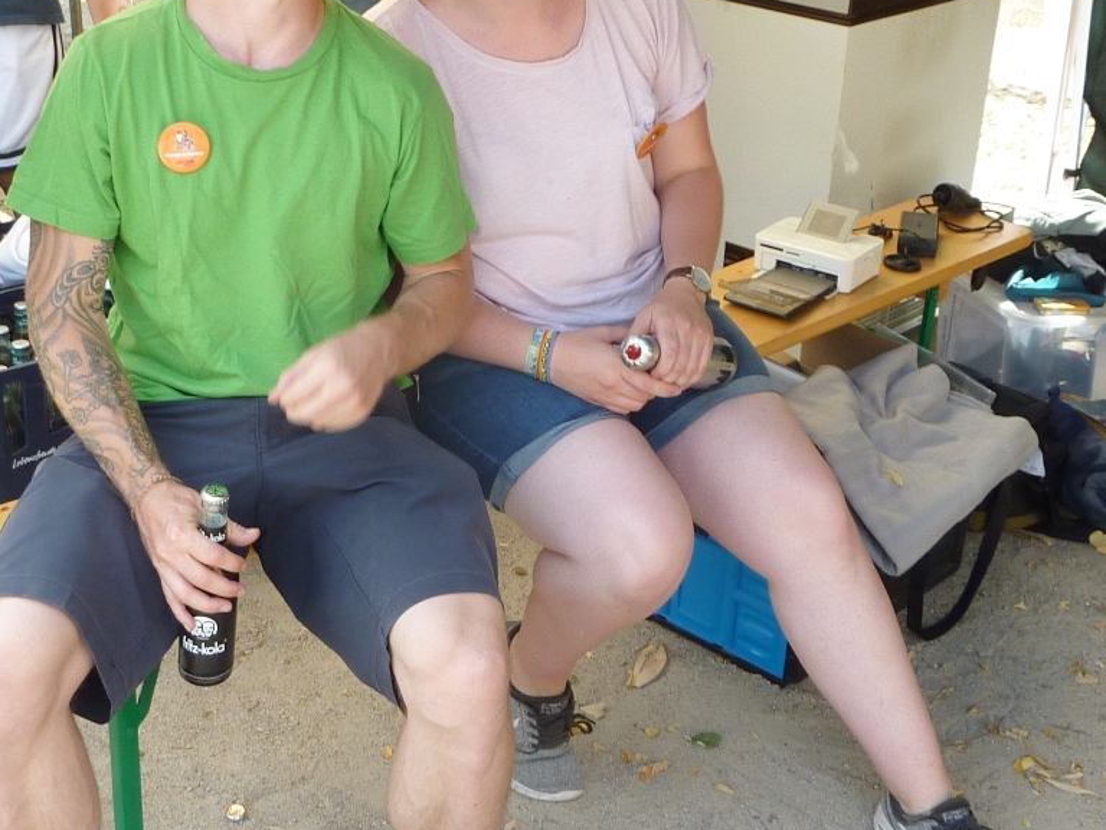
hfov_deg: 38.0
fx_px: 1598
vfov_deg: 29.0
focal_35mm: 50
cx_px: 426
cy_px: 331
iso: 80
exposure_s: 1/125
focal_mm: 4.4
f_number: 4
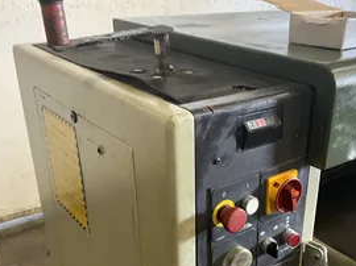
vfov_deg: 33.3
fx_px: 442
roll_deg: -1.1
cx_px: 224
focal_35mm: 43
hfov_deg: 43.5
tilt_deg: -25.2
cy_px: 176
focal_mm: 3
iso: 250
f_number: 1.8
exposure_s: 1/60
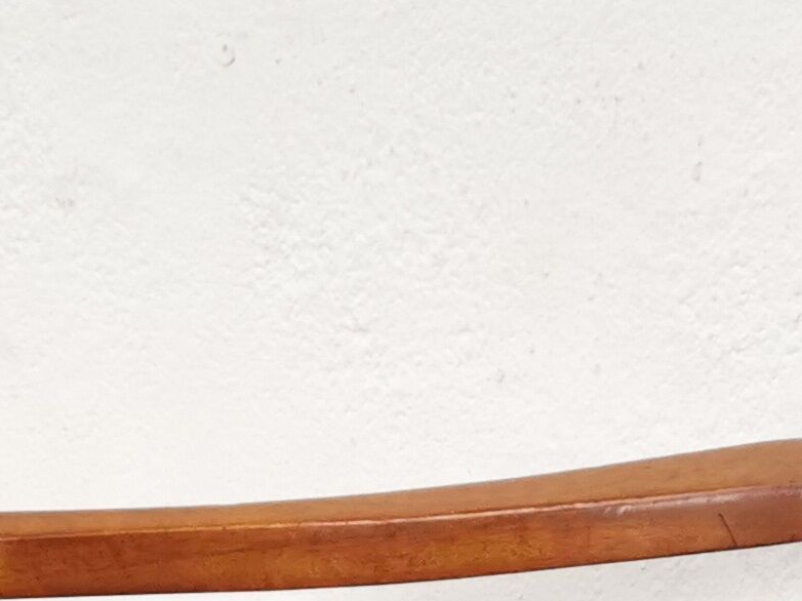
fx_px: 2918
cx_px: 294
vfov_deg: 10.4
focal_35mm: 126
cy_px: 1355
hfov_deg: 15.6
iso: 125
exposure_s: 1/50
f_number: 1.8
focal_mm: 5.58
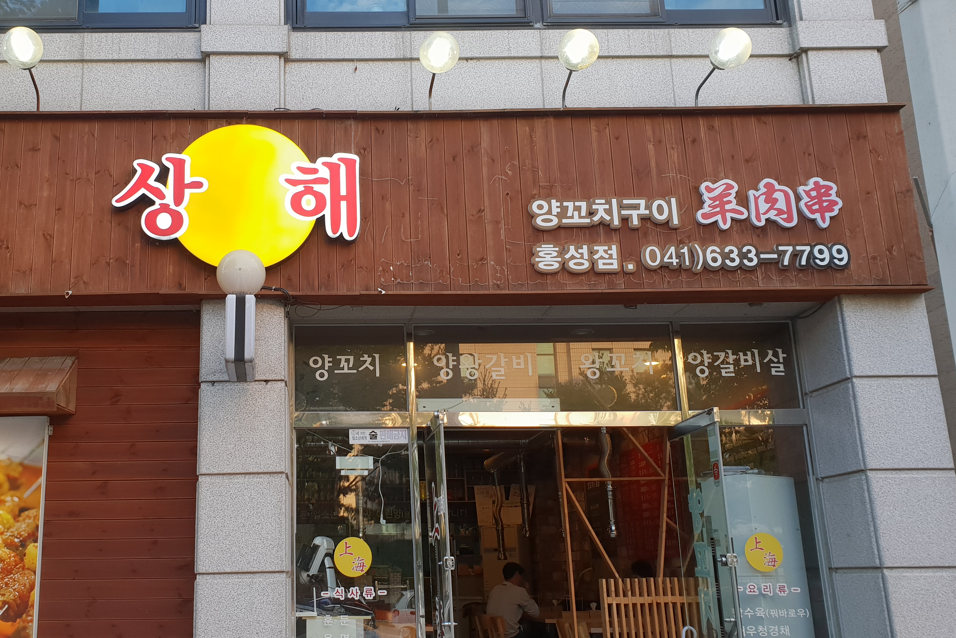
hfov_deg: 50.9
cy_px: 301
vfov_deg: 35.9
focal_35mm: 37
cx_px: 315
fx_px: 983
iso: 80
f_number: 2.4
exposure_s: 1/120
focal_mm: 4.3
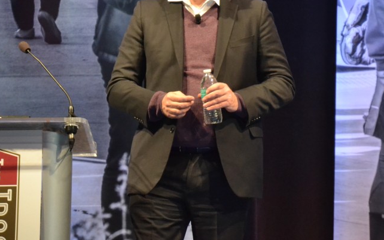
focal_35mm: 354
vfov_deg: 3.7
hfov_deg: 5.9
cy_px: 37
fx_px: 3702
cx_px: 246
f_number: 5
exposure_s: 1/100
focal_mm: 145
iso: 3200
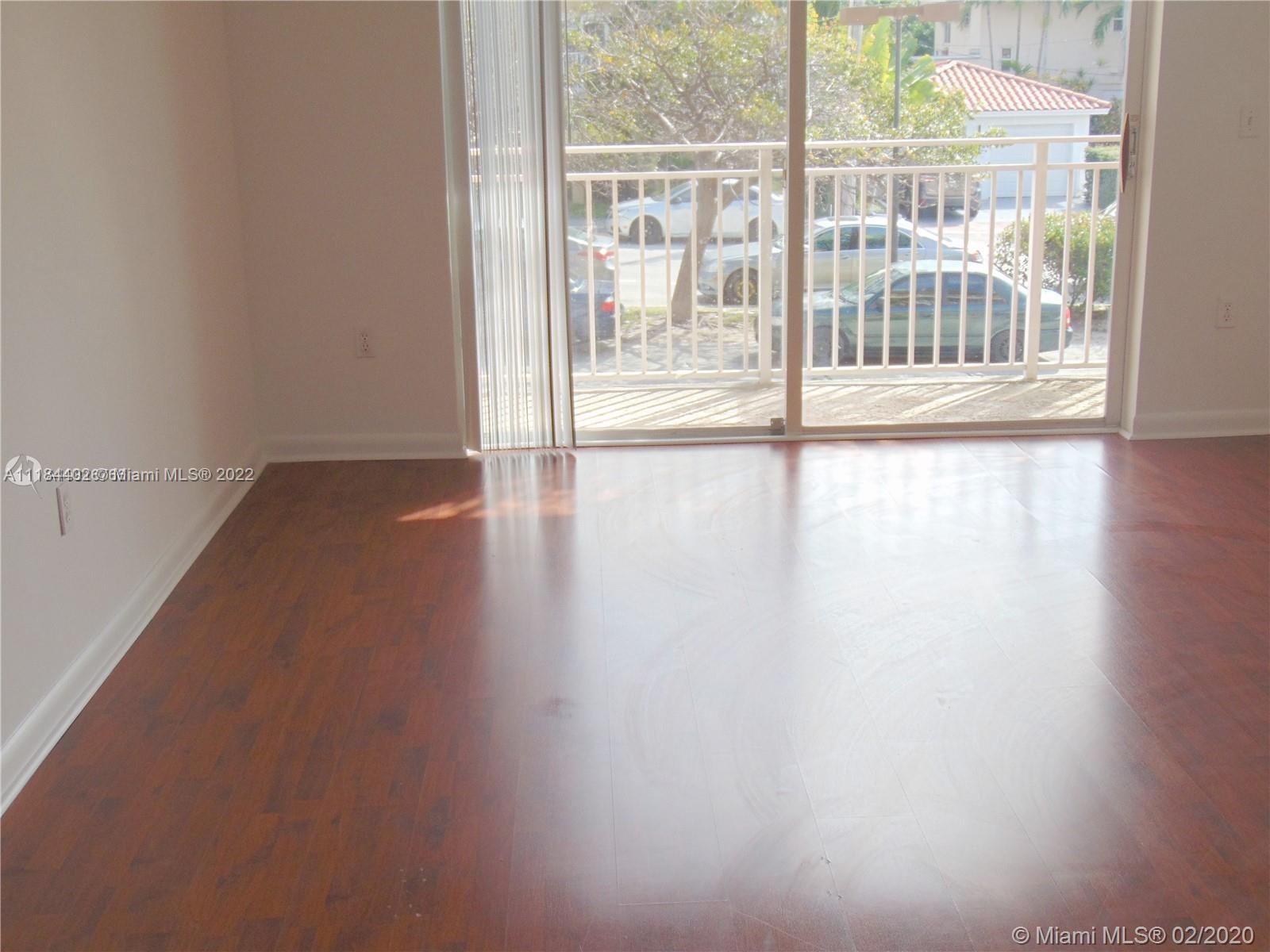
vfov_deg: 34.3
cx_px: 635
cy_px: 476
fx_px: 1541
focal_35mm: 42
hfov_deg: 44.8
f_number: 3.3
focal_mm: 7.6
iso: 80
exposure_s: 1/160
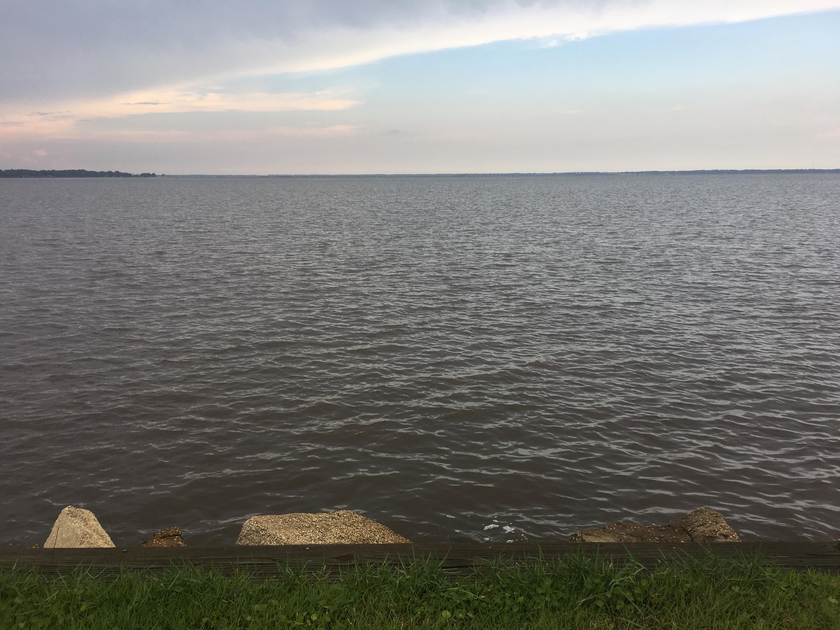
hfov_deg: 61.7
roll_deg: +0.7
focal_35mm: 29
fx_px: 704
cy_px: 315
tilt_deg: -9.3
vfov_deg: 48.2
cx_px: 420
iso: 25
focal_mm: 4.15
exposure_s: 1/359
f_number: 2.2
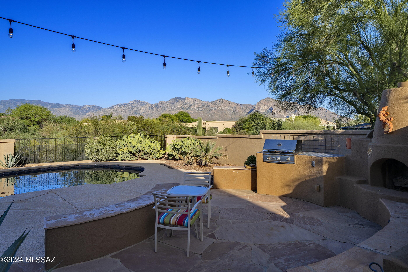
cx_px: 204
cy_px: 136
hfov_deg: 73.8
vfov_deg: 53.1
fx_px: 272
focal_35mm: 24
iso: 100
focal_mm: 24
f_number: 9
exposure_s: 1/125
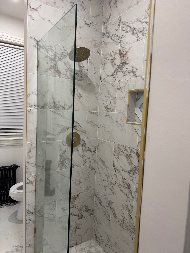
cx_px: 95
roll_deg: -1.9
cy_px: 126
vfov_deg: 71.6
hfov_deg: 56.8
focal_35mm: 24
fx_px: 176
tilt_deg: -5.1
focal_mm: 6.76
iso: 125
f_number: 1.78
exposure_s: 1/60
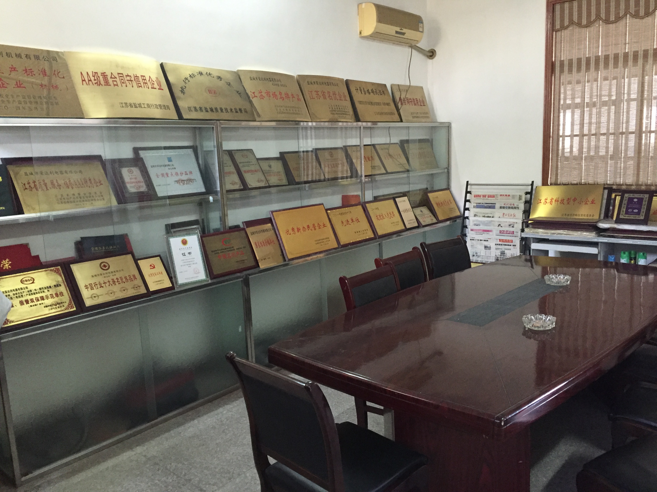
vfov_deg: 48.2
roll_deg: +2.6
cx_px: 328
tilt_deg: -9.9
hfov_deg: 61.7
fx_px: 550
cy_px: 246
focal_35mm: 29
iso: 250
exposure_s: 1/17
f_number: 2.2
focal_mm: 4.15
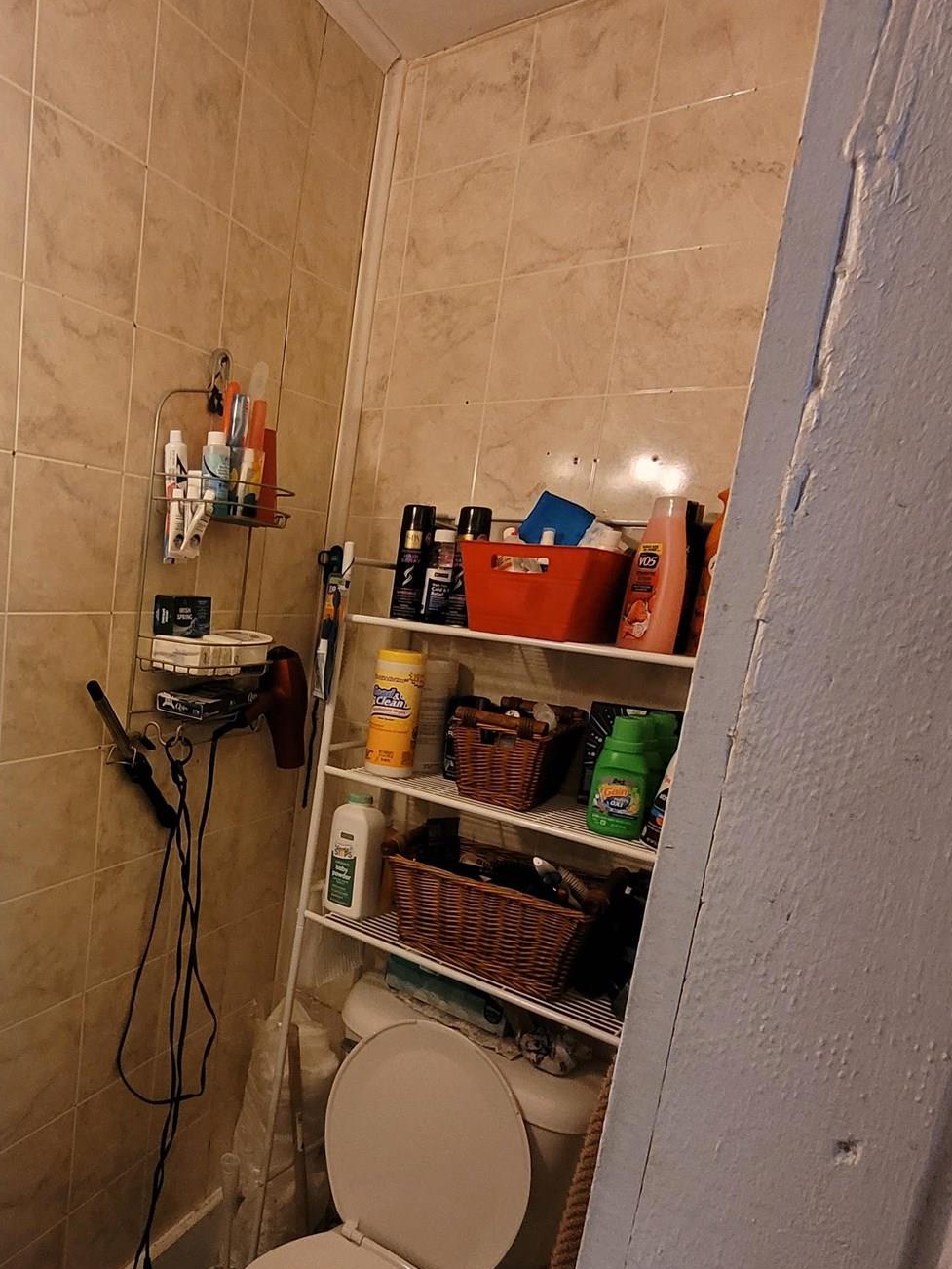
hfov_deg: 54.9
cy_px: 735
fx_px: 843
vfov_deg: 73.4
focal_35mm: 23
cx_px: 195
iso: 320
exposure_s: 1/40
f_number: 2.2
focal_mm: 1.74
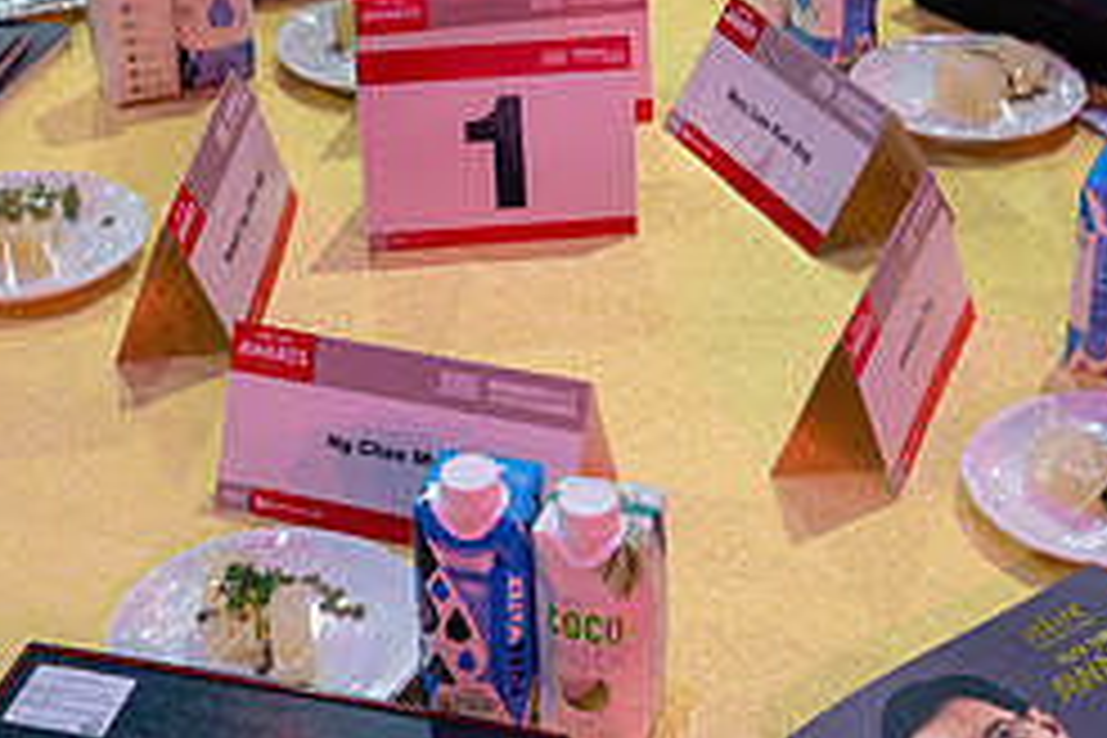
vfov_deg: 17.9
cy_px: 502
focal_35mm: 76
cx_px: 504
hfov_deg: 26.6
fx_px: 2337
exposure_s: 1/100
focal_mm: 15
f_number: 2.8
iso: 800
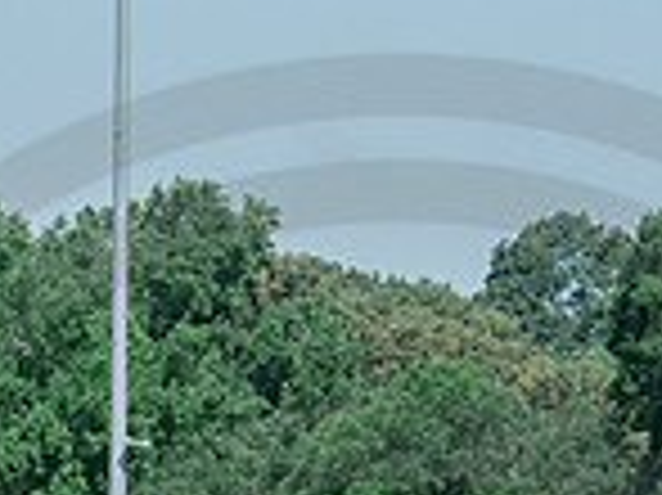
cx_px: 620
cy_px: 999
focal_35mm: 526
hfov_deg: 3.8
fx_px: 10051
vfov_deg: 2.8
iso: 400
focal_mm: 78
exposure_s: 1/1000
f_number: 8
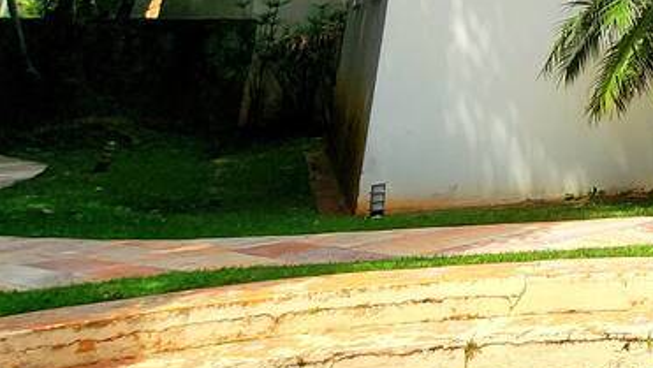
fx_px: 953
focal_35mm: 55
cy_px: -236
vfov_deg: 18.5
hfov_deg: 24.7
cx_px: 1068
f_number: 2.2
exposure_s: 1/1667
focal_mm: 2.2
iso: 50
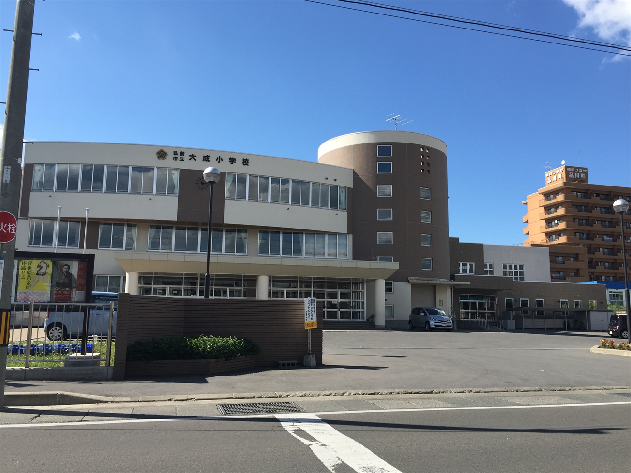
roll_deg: -2.5
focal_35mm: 29
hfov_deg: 61.7
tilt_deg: +7.4
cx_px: 316
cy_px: 236
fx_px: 529
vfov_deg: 48.2
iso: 32
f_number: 2.2
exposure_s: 1/1582
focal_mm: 4.15
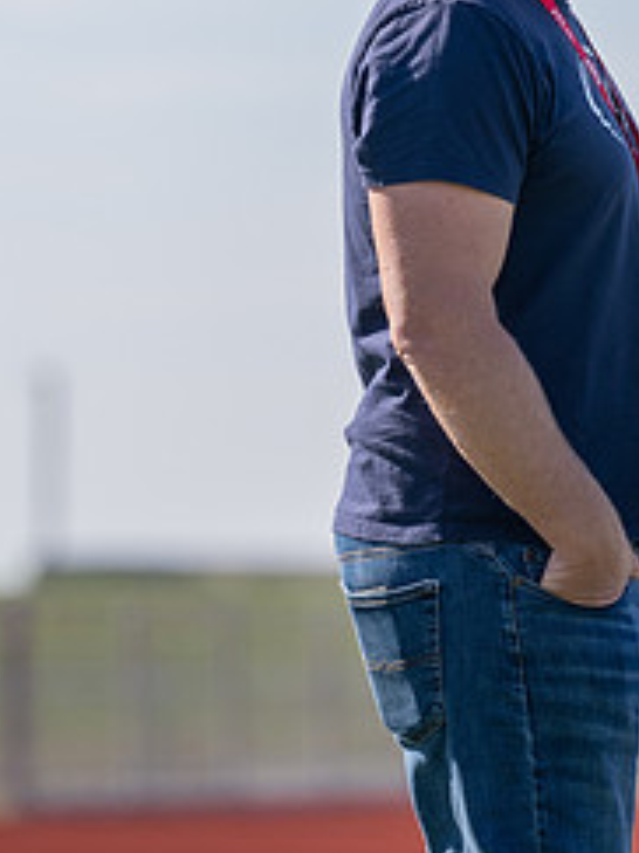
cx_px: 494
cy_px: 354
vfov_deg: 3.5
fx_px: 13943
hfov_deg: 2.6
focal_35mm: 566
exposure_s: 1/1250
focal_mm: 200
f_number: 3.5
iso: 100
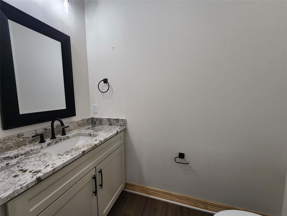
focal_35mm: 13
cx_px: 144
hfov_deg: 106.2
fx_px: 108
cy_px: 108
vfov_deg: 89.9
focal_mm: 2.2
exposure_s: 1/60
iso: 64
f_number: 2.2
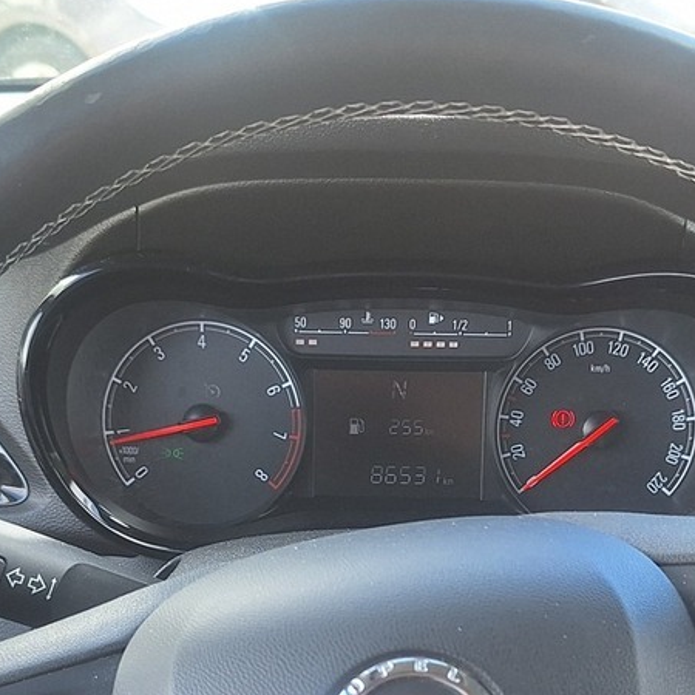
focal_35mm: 65
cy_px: 639
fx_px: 1476
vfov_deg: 25.6
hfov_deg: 26.5
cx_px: 332
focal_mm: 5.54
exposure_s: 1/175
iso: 40
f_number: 1.8
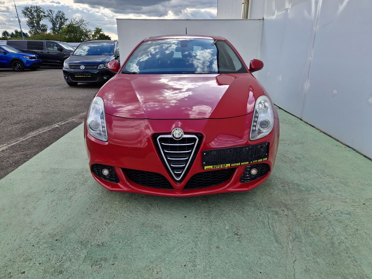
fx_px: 247
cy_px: 140
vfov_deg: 58.9
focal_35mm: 23
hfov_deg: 73.9
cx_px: 186
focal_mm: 5.4
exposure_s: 1/622
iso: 50
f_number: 1.8
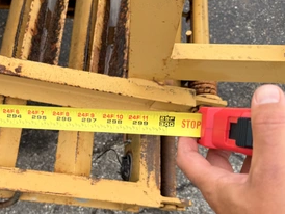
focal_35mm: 35
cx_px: 89
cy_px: 134
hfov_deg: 51.4
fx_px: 288
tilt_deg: -71.5
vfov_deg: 40.5
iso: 80
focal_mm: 6.76
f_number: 1.78
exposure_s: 1/1075
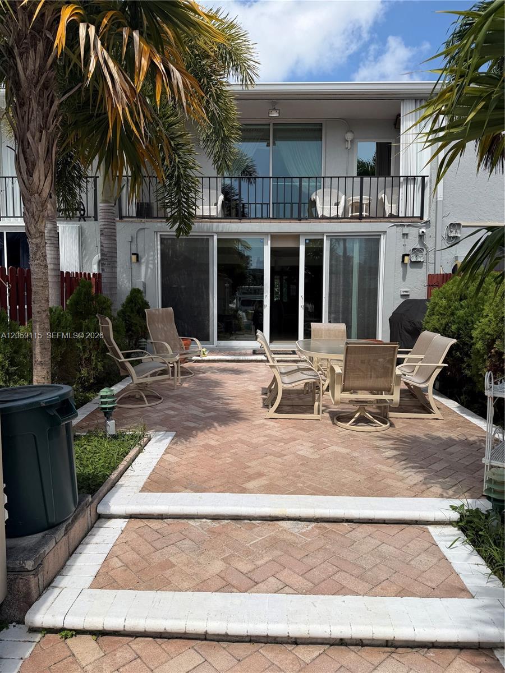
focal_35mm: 24
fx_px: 467
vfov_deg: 71.6
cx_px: 252
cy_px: 336
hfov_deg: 56.8
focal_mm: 6.76
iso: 80
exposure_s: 1/5319
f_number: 1.78
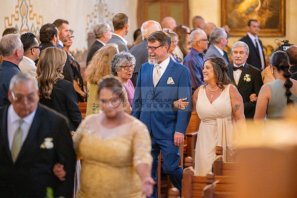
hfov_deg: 10.3
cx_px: 148
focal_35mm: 200
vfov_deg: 6.9
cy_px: 99
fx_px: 1650
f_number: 3.2
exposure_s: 1/320
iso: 1250
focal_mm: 200
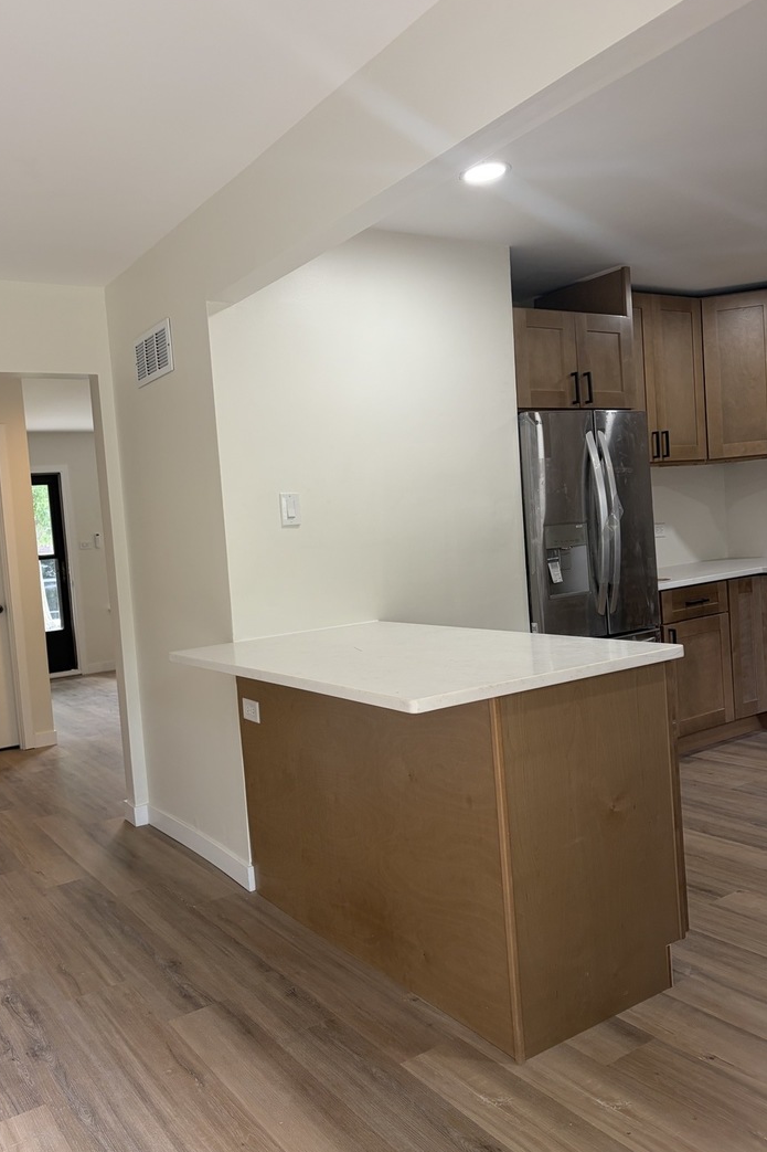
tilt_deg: -3.9
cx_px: 324
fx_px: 895
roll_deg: +4.0
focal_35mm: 28
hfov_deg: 46.2
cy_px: 580
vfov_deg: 65.5
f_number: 1.6
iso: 100
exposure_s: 1/122
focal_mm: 5.96
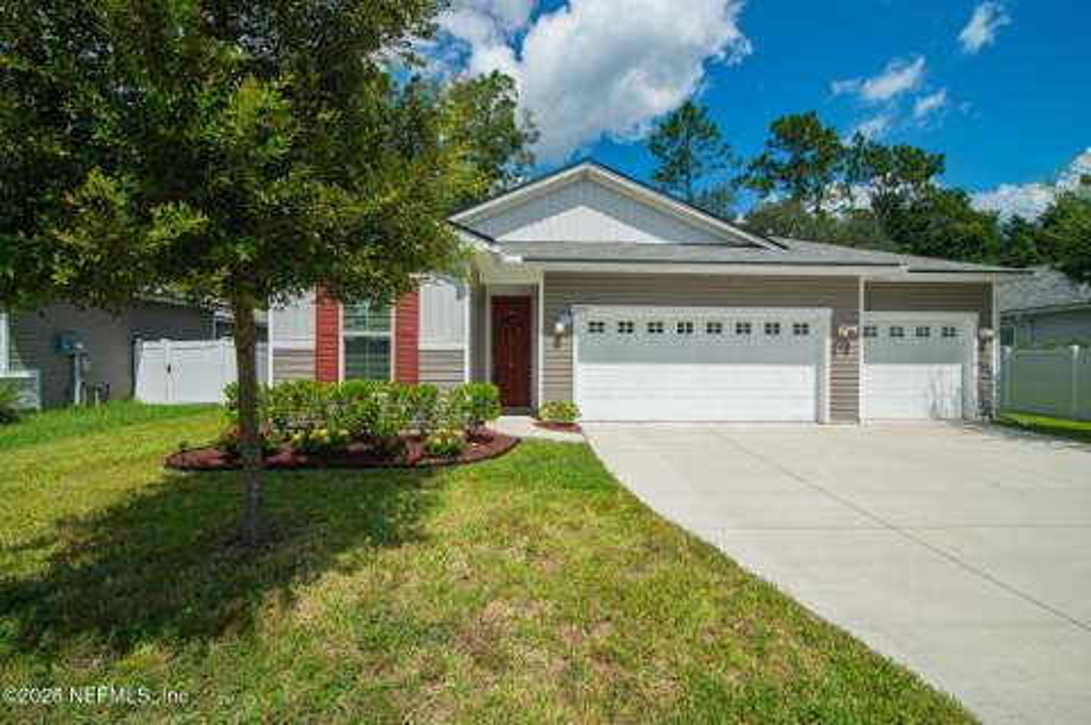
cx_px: 546
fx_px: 484
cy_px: 362
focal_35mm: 16
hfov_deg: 96.8
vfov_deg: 73.6
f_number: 8
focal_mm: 16
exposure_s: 1/1000
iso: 250
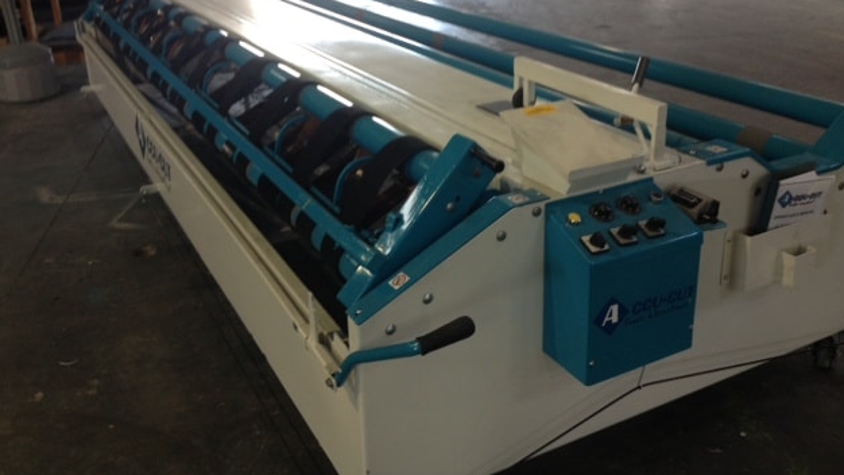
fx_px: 873
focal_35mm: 39
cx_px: 419
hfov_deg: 51.6
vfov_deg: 30.2
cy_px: 154
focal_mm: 4.28
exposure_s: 1/40
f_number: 2.4
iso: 64
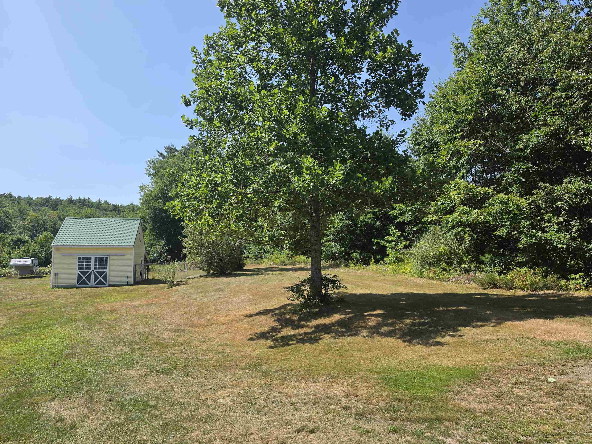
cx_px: 296
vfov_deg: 56.8
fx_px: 410
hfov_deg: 71.6
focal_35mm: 24
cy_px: 221
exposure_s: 1/4538
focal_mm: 6.5
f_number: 1.4
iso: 64
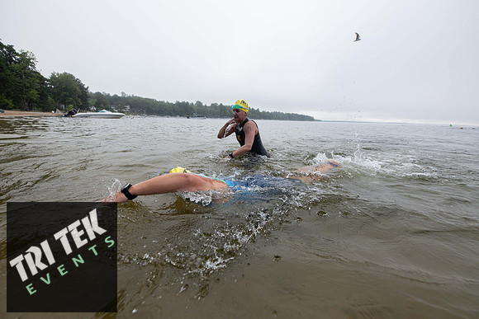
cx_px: 240
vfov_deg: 81.2
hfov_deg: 104.2
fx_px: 186
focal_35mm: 14
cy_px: 160
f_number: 4
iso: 400
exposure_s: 1/800
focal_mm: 14
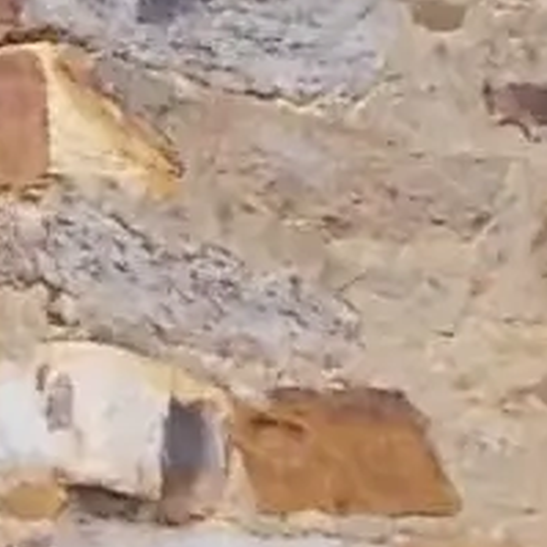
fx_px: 4541
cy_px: 99
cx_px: -294
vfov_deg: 6.9
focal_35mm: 254
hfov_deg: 6.8
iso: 80
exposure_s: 1/320
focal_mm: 6
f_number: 3.6
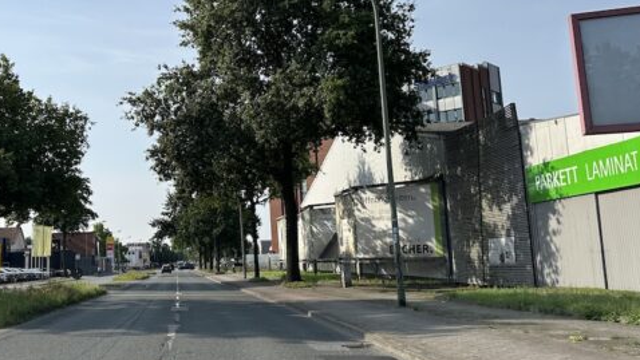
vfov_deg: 28.3
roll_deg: +2.7
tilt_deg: +7.6
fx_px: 713
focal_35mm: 42
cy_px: 139
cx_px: 178
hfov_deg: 47.0
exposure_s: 1/6211
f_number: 1.78
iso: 80
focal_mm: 6.86
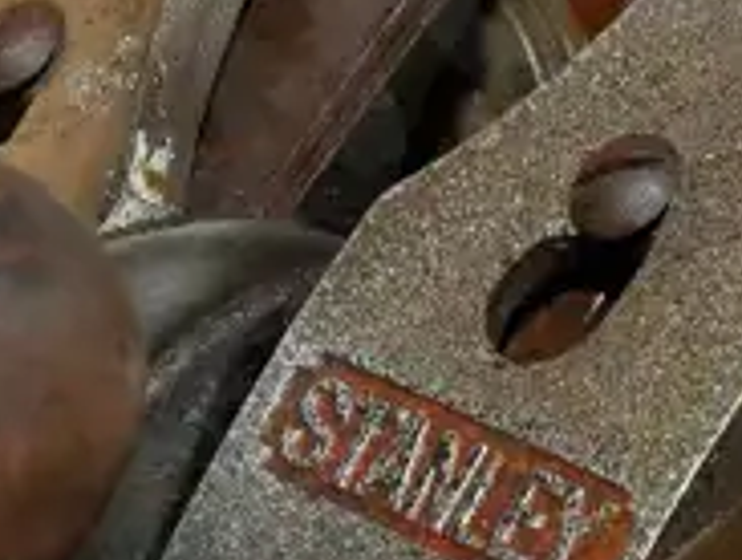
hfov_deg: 8.0
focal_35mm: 246
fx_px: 5283
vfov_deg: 6.1
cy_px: 59
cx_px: 341
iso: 1600
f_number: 5.6
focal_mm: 22
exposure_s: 1/100
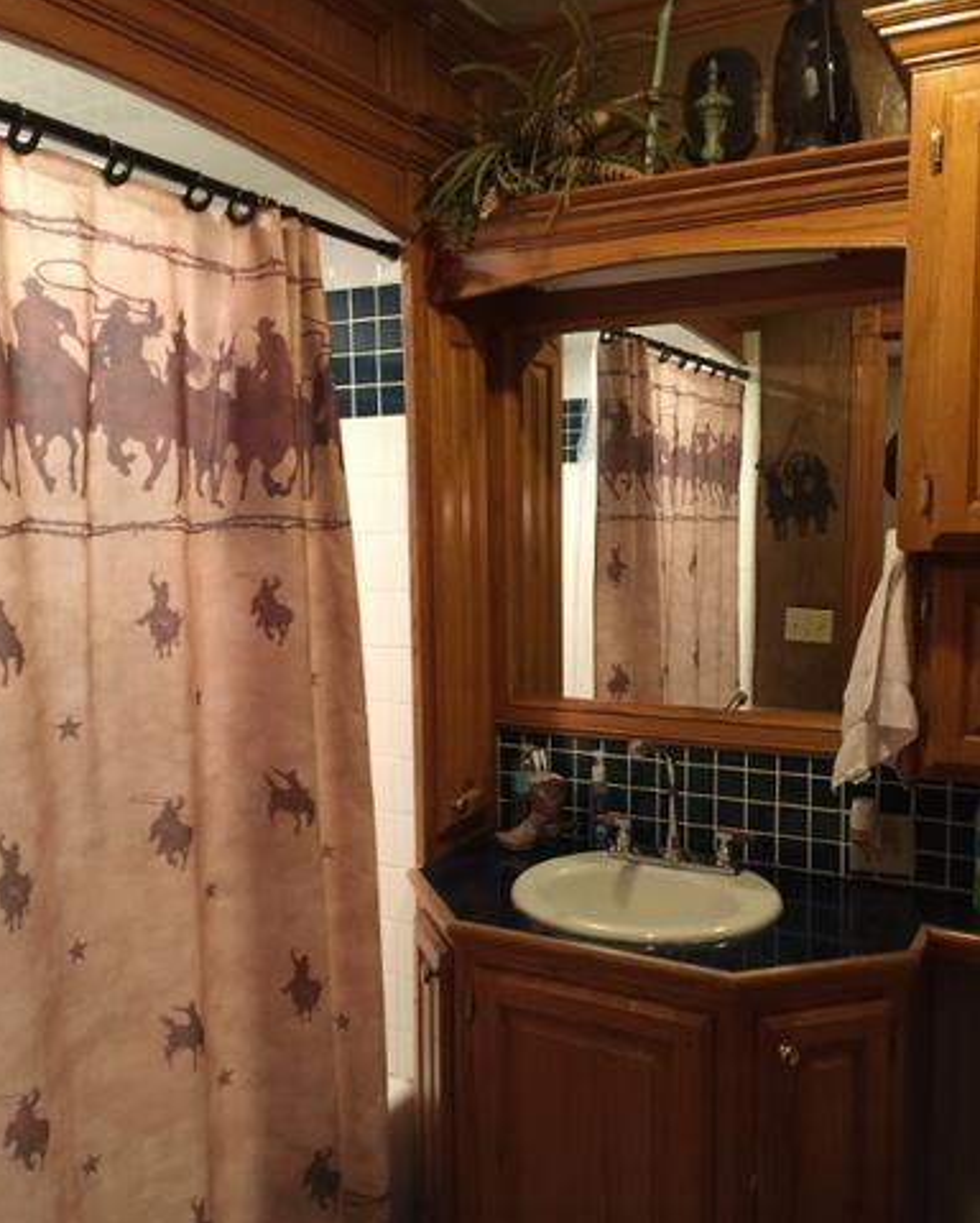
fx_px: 1122
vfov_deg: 57.1
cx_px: 487
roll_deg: +0.0
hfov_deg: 47.2
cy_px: 640
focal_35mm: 31
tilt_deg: -4.3
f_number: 2.2
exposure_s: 1/4
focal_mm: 4.15
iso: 64
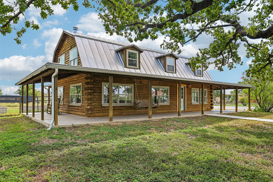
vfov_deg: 53.1
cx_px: 136
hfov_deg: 73.7
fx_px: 182
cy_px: 91
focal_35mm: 24
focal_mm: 24
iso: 100
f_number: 8
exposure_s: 1/100
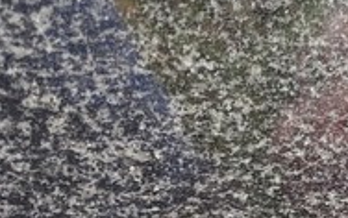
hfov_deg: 16.3
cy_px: 283
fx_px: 1026
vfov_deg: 11.8
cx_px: 618
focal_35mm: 108
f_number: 1.7
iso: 50
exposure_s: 1/101
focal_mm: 5.31
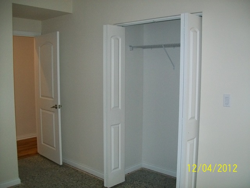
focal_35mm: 36
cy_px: 94
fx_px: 260
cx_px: 125
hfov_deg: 51.4
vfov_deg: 39.7
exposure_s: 1/60
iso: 160
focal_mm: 6
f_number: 2.7
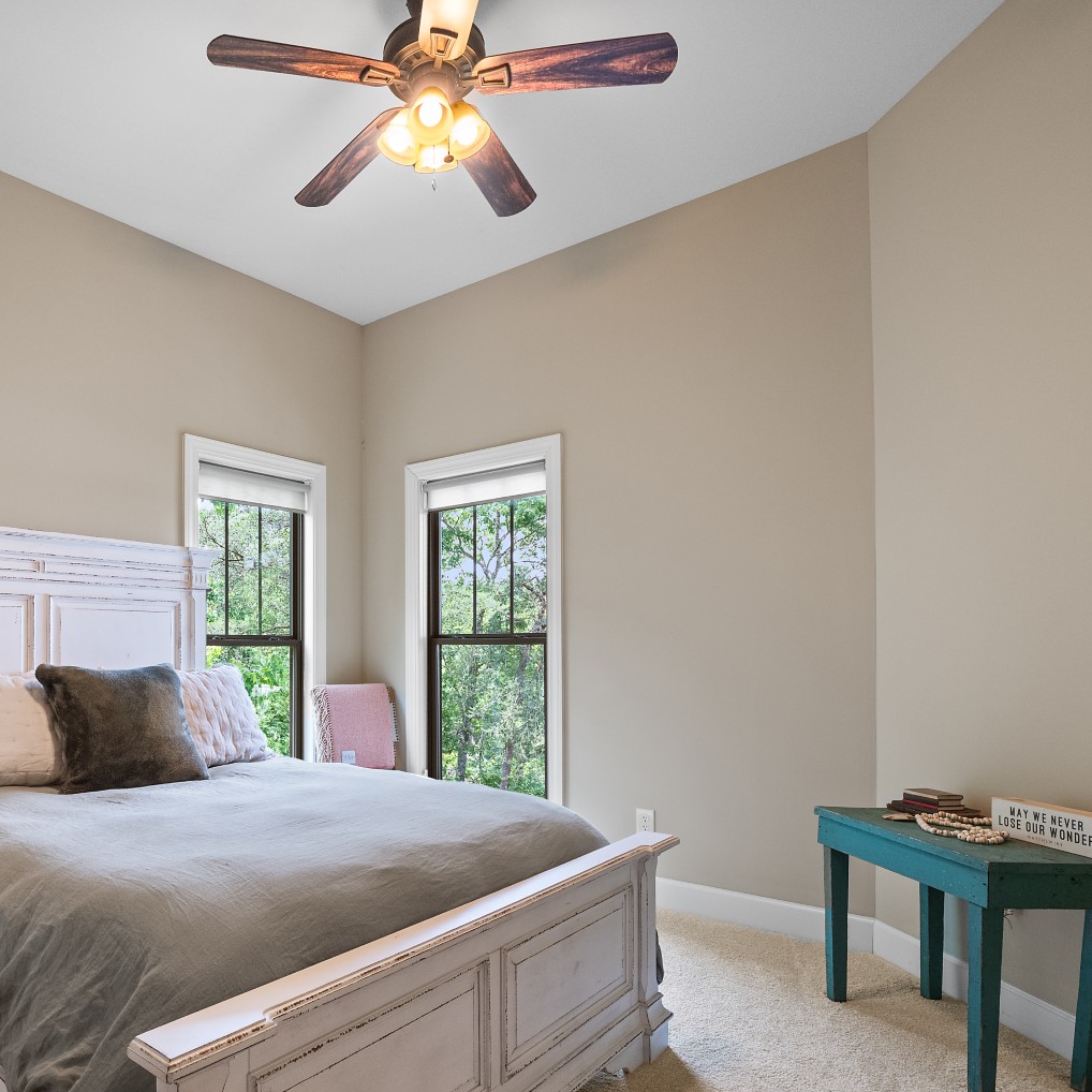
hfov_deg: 72.1
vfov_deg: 74.8
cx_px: 344
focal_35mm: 20
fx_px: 714
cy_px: 569
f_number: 5.6
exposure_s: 1/13
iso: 400
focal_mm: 8
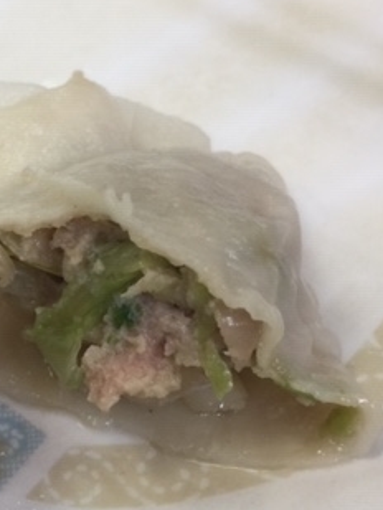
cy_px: 328
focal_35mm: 60
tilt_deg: -58.4
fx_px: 885
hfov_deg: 23.7
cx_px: 26
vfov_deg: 32.0
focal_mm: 4.15
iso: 32
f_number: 2.2
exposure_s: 1/40
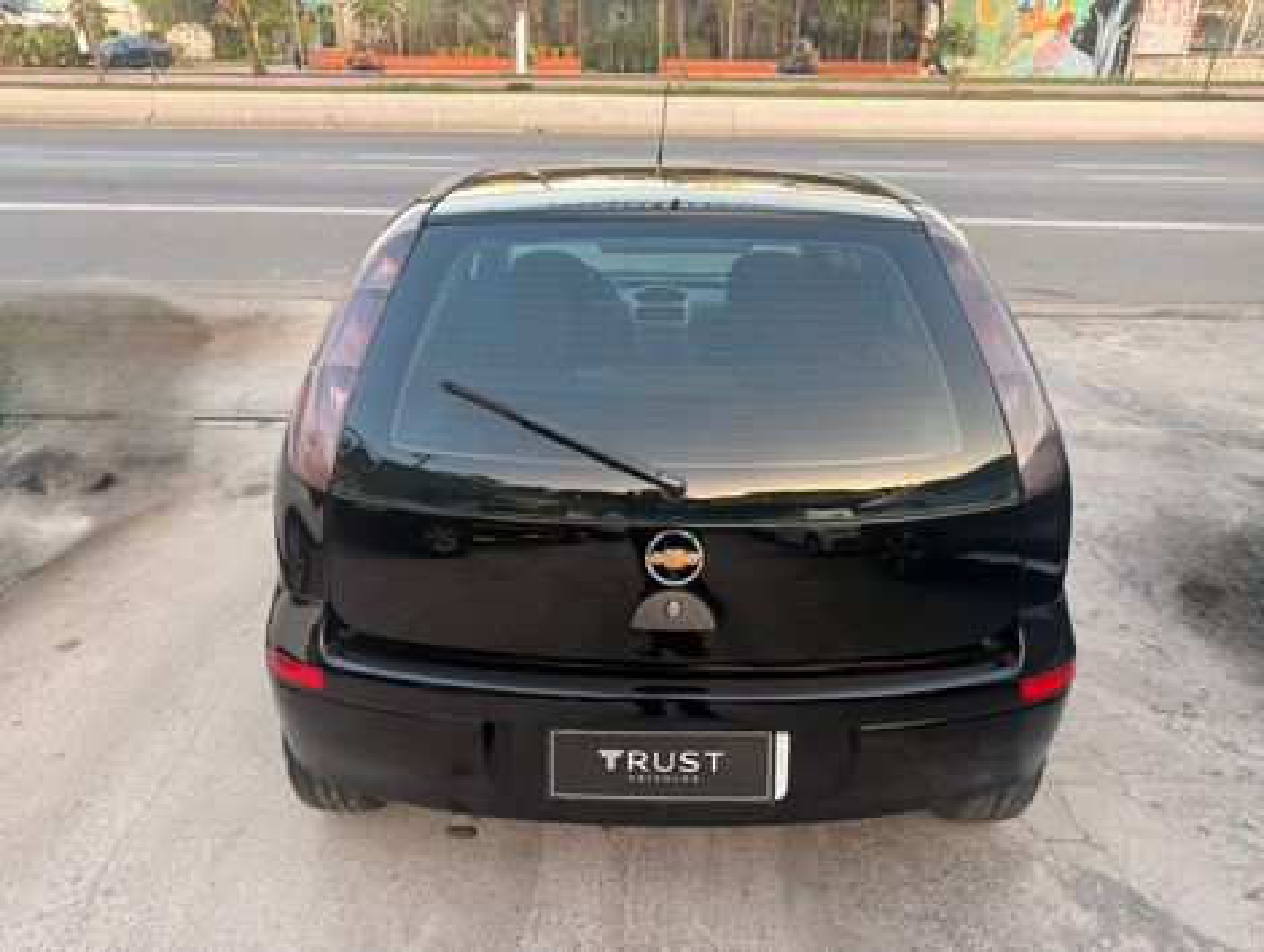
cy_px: 476
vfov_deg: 56.9
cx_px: 632
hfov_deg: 71.5
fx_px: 878
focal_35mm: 24
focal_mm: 6.76
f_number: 1.78
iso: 64
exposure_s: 1/121
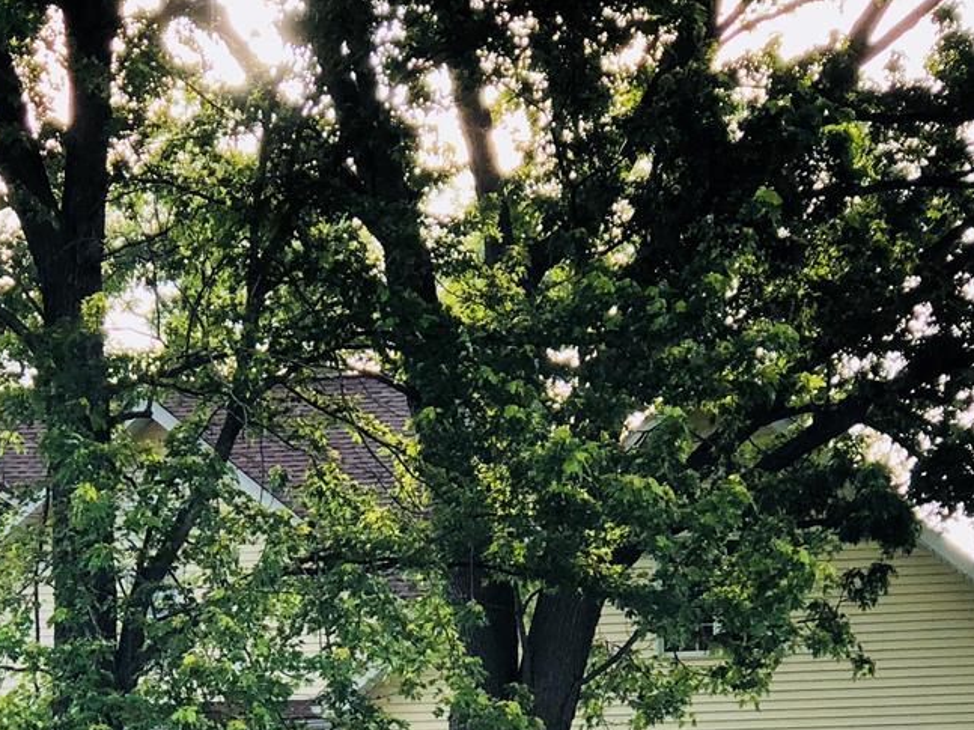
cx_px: 342
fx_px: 3967
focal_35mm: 141
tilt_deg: +7.6
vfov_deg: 10.4
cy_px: 780
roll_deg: +0.1
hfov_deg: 14.0
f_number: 2.8
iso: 20
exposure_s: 1/340
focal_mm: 6.6
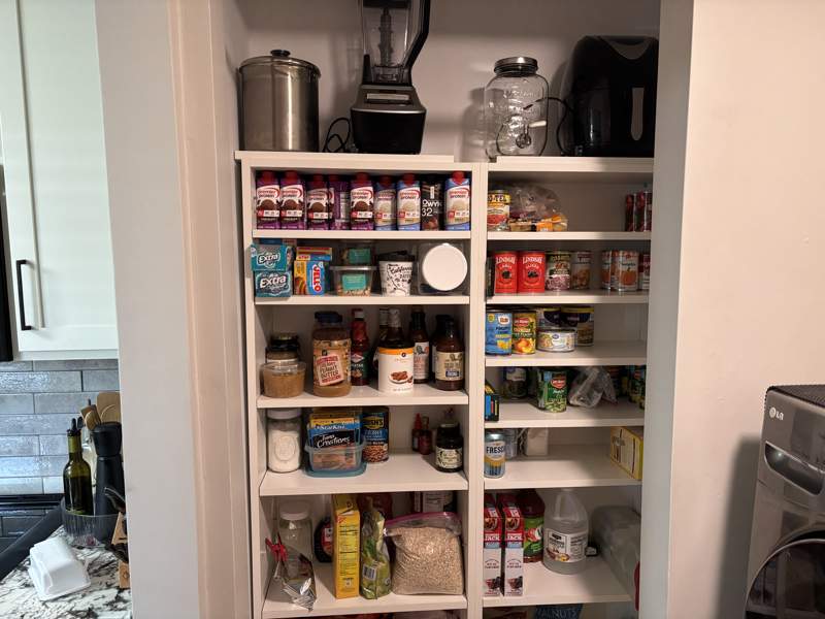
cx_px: 412
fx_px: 620
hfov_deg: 67.3
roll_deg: +0.0
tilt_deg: -5.7
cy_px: 310
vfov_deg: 53.1
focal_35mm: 26
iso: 160
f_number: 1.6
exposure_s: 1/60
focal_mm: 5.96
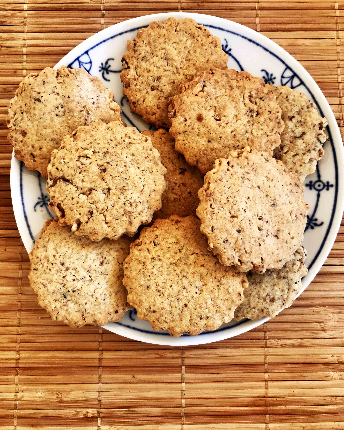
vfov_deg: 58.8
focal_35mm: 30
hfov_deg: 48.5
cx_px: 176
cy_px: 207
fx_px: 382
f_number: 1.8
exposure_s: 1/50
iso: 32
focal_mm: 3.99
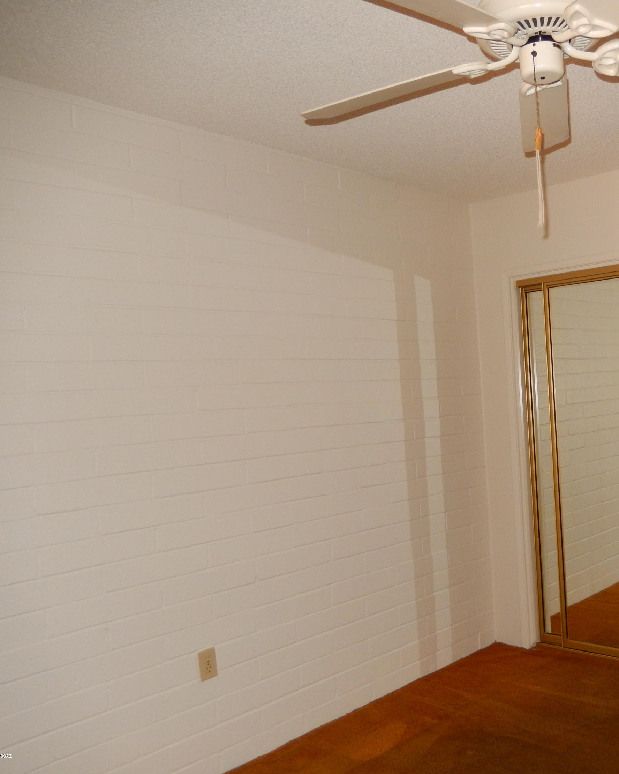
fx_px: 756
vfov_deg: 54.2
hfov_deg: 42.4
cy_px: 388
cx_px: 501
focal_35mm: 33
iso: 200
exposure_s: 1/30
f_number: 3.4
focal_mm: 4.5
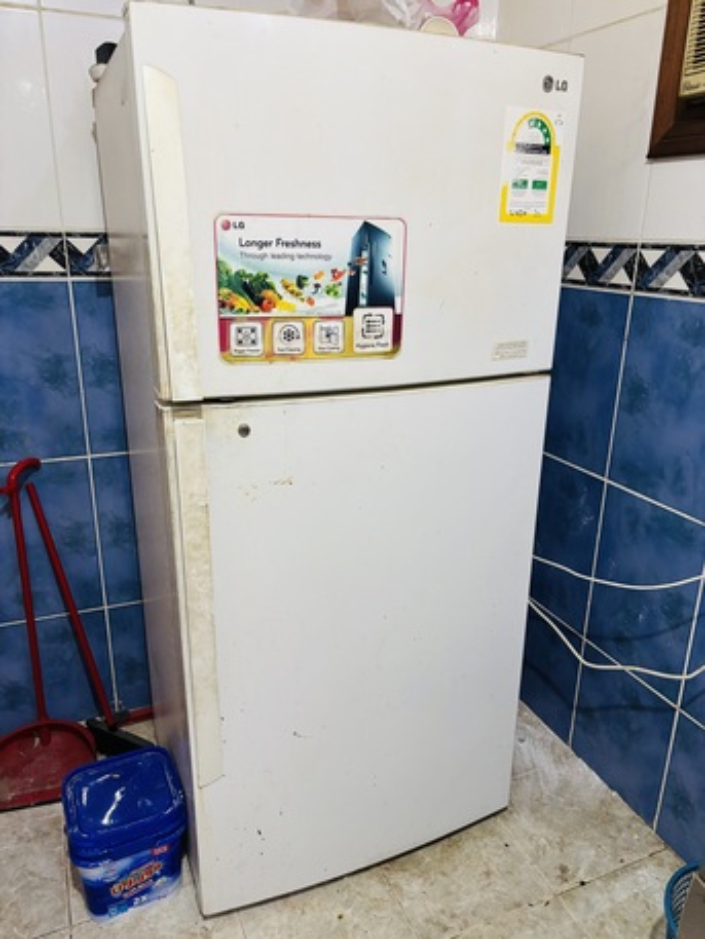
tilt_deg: -19.6
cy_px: 470
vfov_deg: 67.3
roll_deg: -0.7
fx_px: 706
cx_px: 352
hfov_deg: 53.1
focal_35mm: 26
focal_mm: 5.96
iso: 400
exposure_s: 1/60
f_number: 1.6
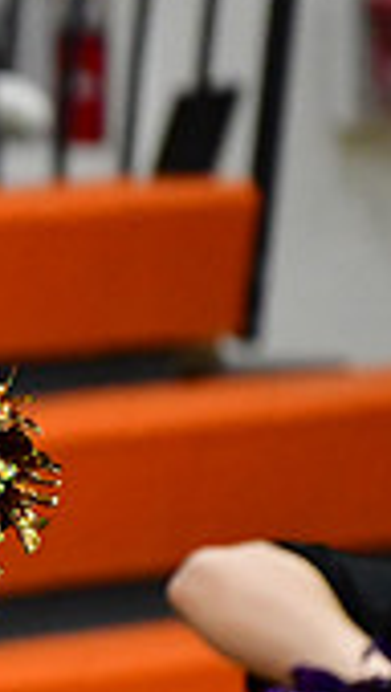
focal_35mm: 1072
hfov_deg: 1.1
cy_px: 401
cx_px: -696
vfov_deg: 2.0
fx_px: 19700
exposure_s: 1/800
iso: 4000
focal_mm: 200
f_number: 2.8
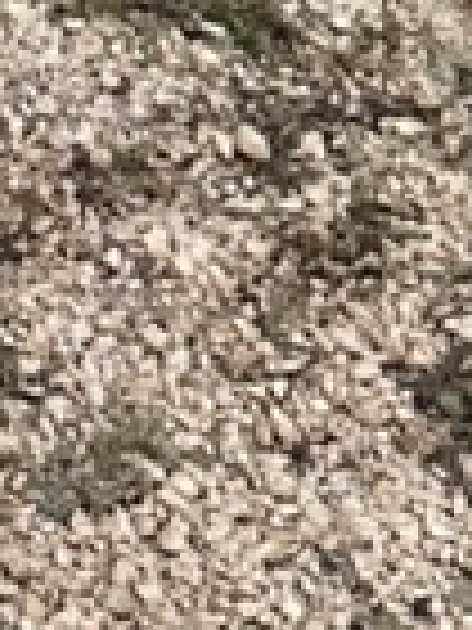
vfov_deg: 8.6
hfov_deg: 8.0
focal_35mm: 176
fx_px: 3200
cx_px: -476
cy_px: -1467
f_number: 1.78
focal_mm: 6.86
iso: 125
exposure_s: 1/60
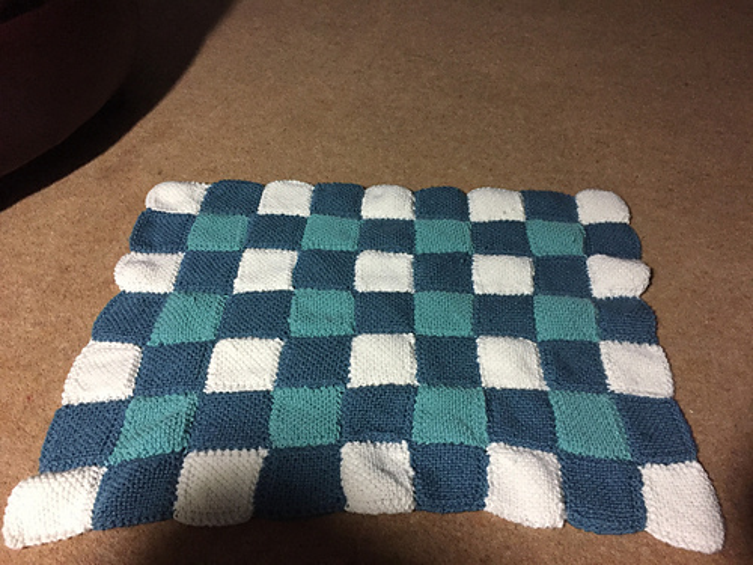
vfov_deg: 48.2
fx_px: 631
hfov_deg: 61.7
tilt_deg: -45.2
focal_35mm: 29
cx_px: 376
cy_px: 282
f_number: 2.2
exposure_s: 1/20
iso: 250
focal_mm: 4.15
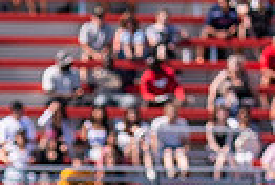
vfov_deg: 2.1
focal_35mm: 650
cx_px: 4
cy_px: 340
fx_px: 4977
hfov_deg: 3.2
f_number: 2.8
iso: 160
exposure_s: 1/4000
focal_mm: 98
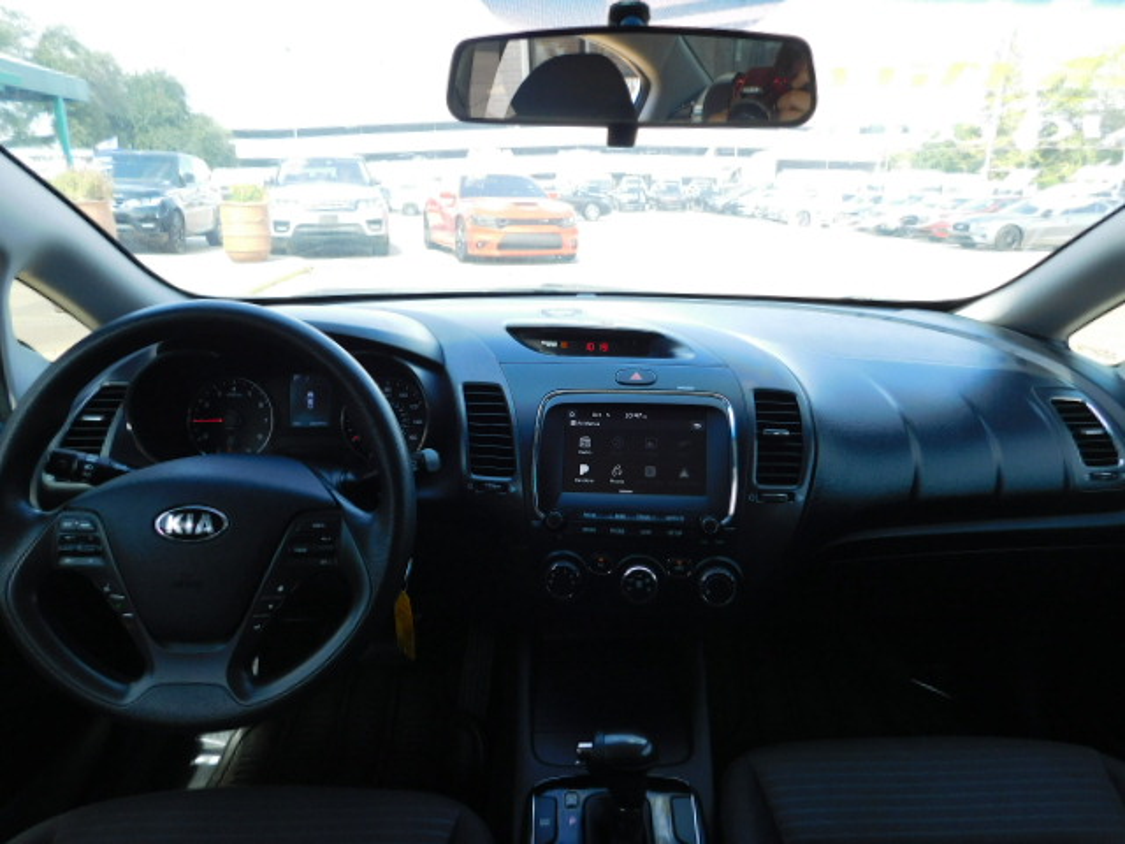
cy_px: 422
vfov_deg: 58.9
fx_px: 747
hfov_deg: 73.9
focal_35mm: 23
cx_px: 562
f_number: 3
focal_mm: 4
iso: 125
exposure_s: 1/125
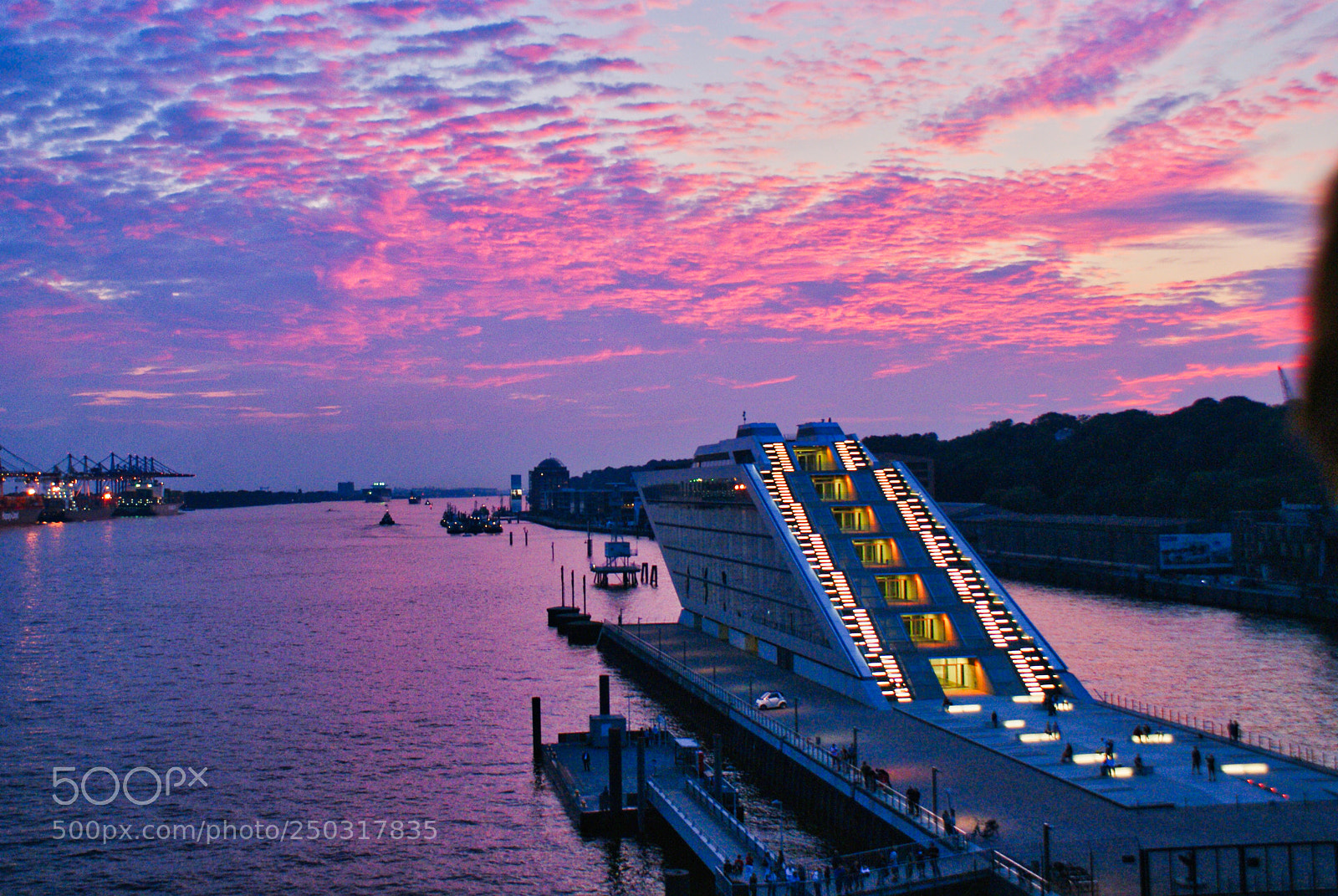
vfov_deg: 34.3
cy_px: 448
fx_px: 1451
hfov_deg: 49.5
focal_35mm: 39
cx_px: 669
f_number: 4.5
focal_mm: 26
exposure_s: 1/40
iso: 400
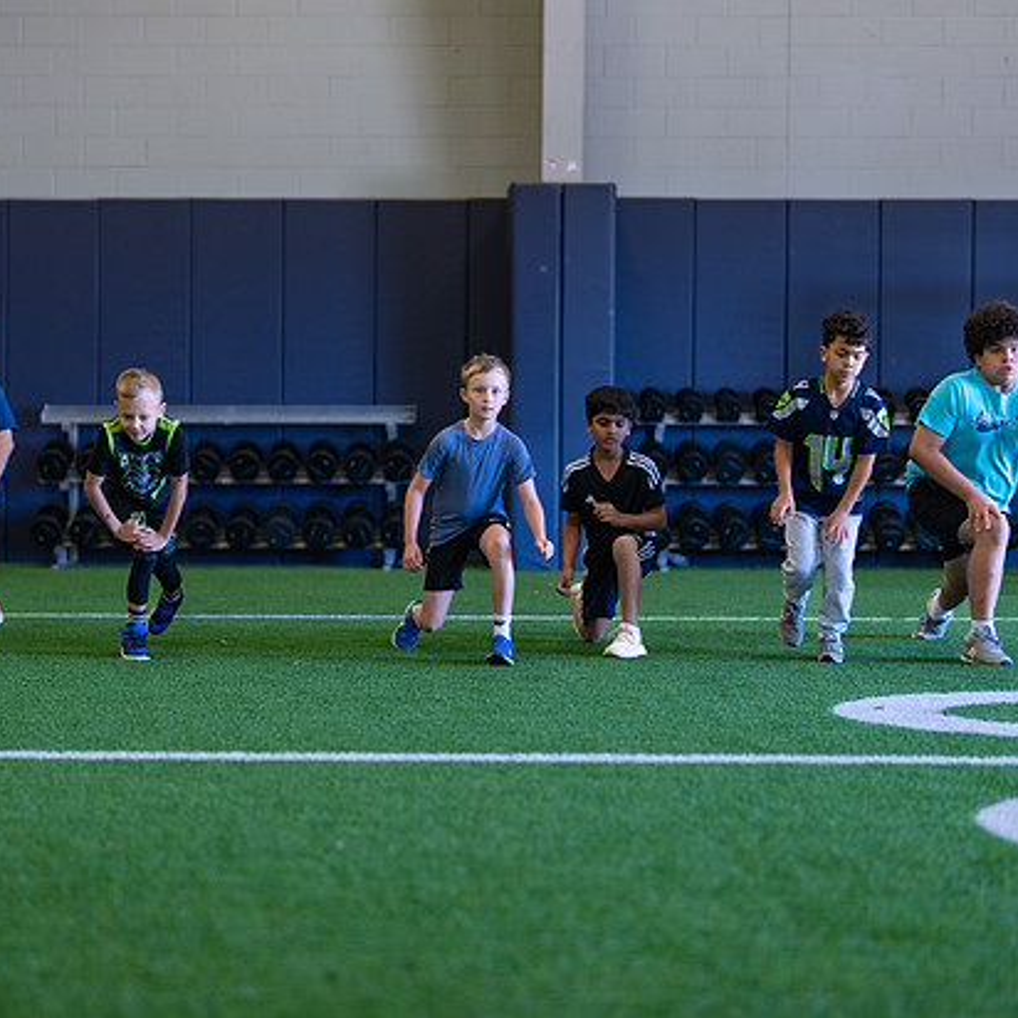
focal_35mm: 67
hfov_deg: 25.7
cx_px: 450
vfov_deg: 25.7
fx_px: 2229
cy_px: 509
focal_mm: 50
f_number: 1.2
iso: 320
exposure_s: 1/500
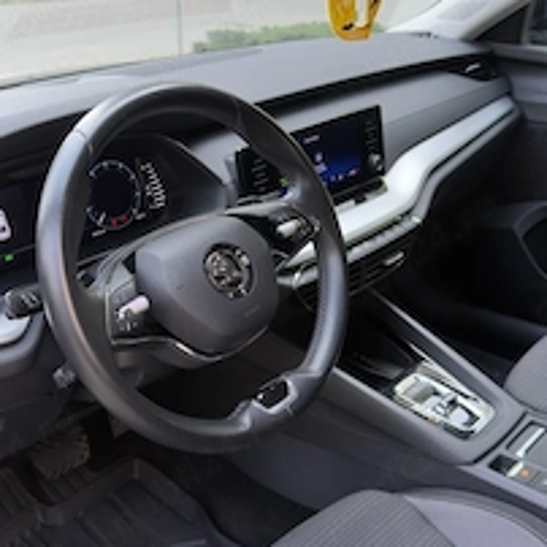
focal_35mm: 42
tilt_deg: -26.2
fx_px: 751
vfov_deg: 40.0
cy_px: 292
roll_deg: +1.0
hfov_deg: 40.0
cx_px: 252
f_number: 1.78
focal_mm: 6.76
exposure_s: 1/169
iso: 50
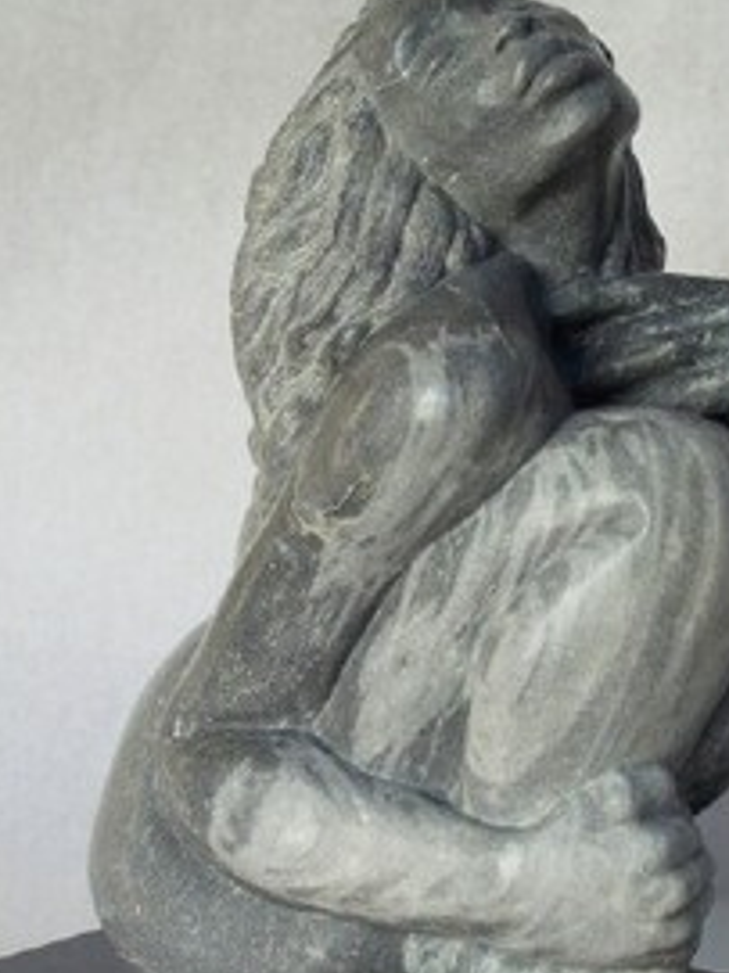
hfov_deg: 15.7
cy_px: 592
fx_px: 2642
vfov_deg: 20.8
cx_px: 472
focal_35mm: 94
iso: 64
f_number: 3.2
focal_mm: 10.7
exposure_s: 1/100
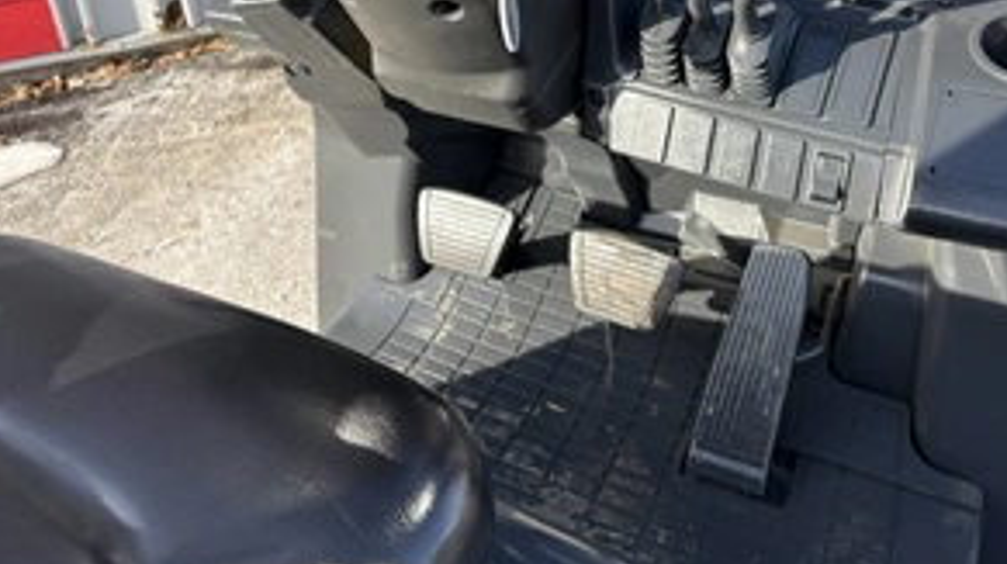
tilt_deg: -19.4
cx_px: 512
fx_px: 1040
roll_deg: +7.9
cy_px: -31
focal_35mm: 39
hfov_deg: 51.7
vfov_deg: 28.1
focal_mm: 5.96
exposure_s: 1/873
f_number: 1.6
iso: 50
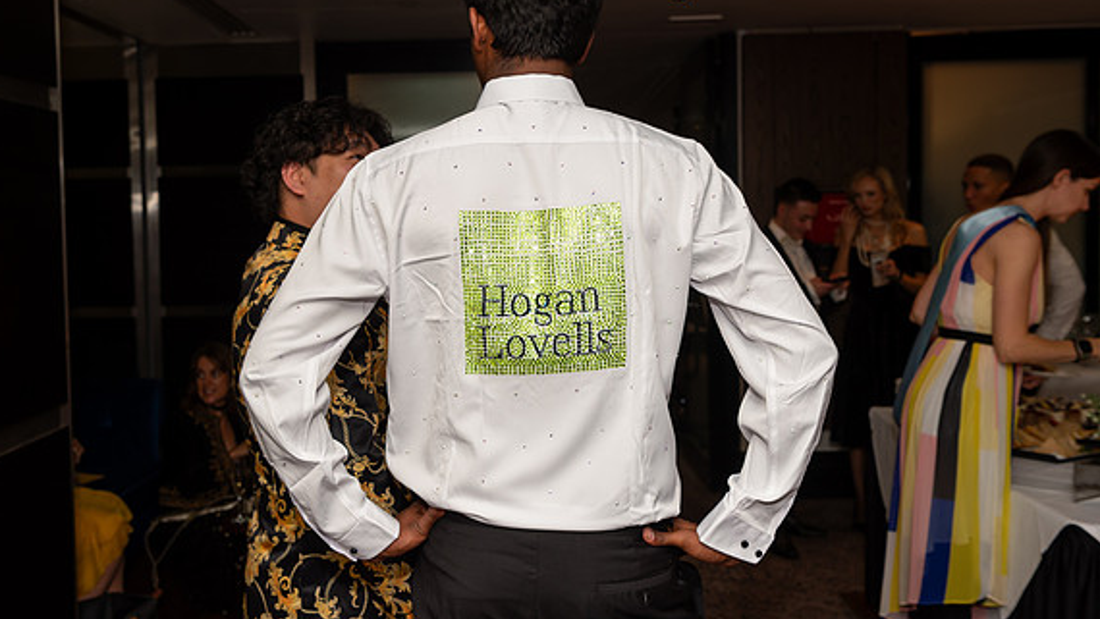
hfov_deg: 47.2
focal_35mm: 43
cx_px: 473
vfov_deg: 27.7
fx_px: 1255
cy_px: 299
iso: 400
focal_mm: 34
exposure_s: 1/60
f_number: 5.6
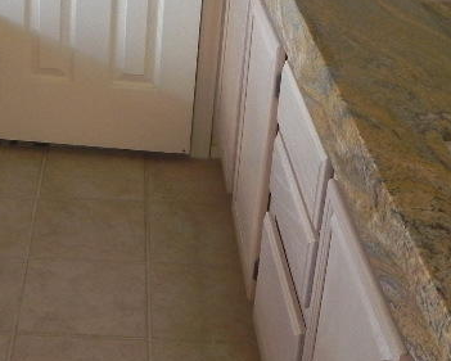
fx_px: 988
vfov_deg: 20.7
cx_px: 62
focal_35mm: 74
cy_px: 150
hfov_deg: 25.1
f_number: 2.8
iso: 160
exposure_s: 1/52.4
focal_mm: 4.6
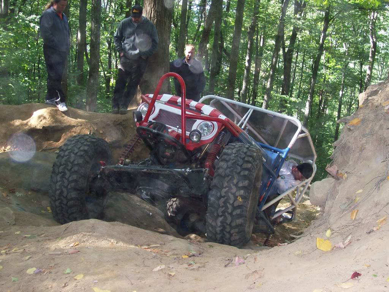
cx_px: 194
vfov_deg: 32.2
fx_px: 506
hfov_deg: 42.1
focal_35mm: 45
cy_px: 146
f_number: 3
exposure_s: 1/73.1
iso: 140
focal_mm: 7.6
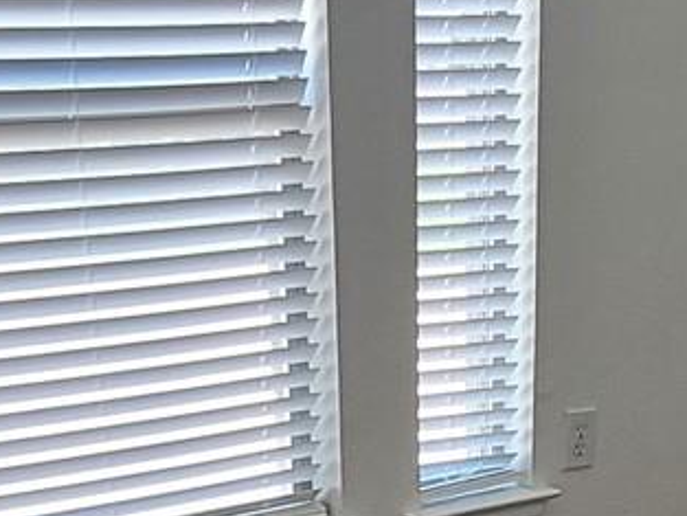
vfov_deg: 16.1
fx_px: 1688
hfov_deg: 22.8
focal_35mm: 85
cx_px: 500
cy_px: 744
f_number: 2.2
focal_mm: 2.2
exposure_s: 1/120
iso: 100
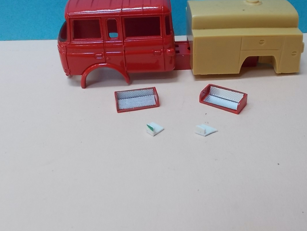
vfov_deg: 36.6
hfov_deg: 47.6
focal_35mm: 39
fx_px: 346
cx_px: 184
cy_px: 90
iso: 200
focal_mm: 4.6
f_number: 3.2
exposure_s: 1/25
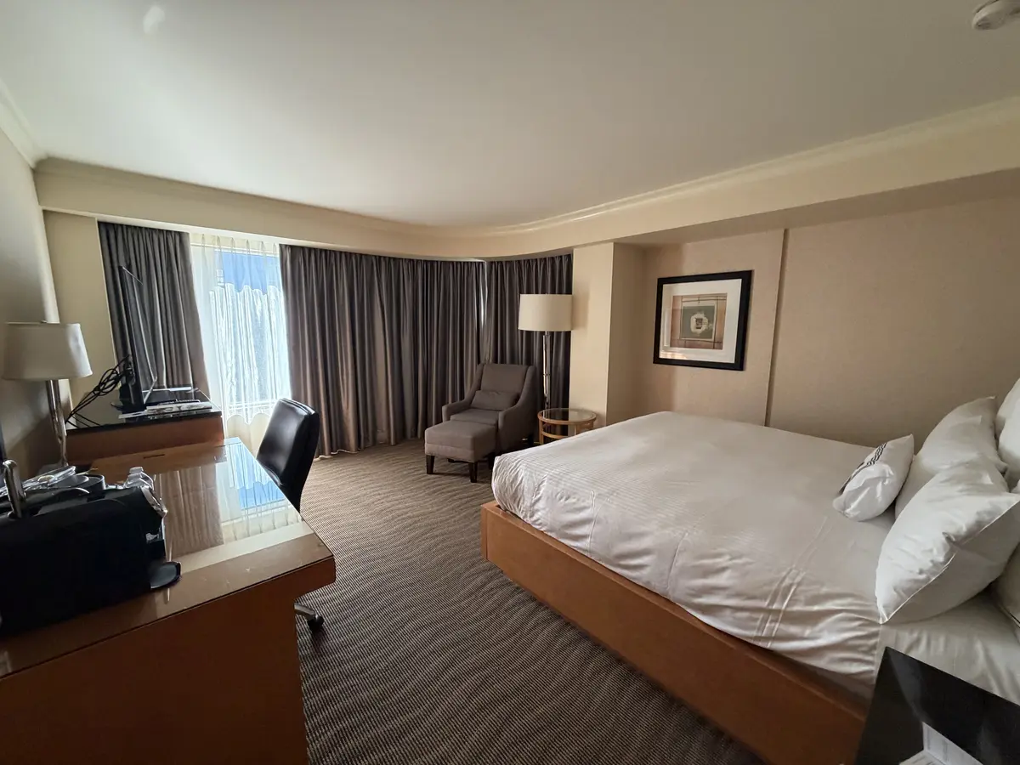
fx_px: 413
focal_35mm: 14
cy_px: 382
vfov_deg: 85.7
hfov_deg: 102.1
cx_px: 510
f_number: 2.2
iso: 320
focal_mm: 2.22
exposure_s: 1/60
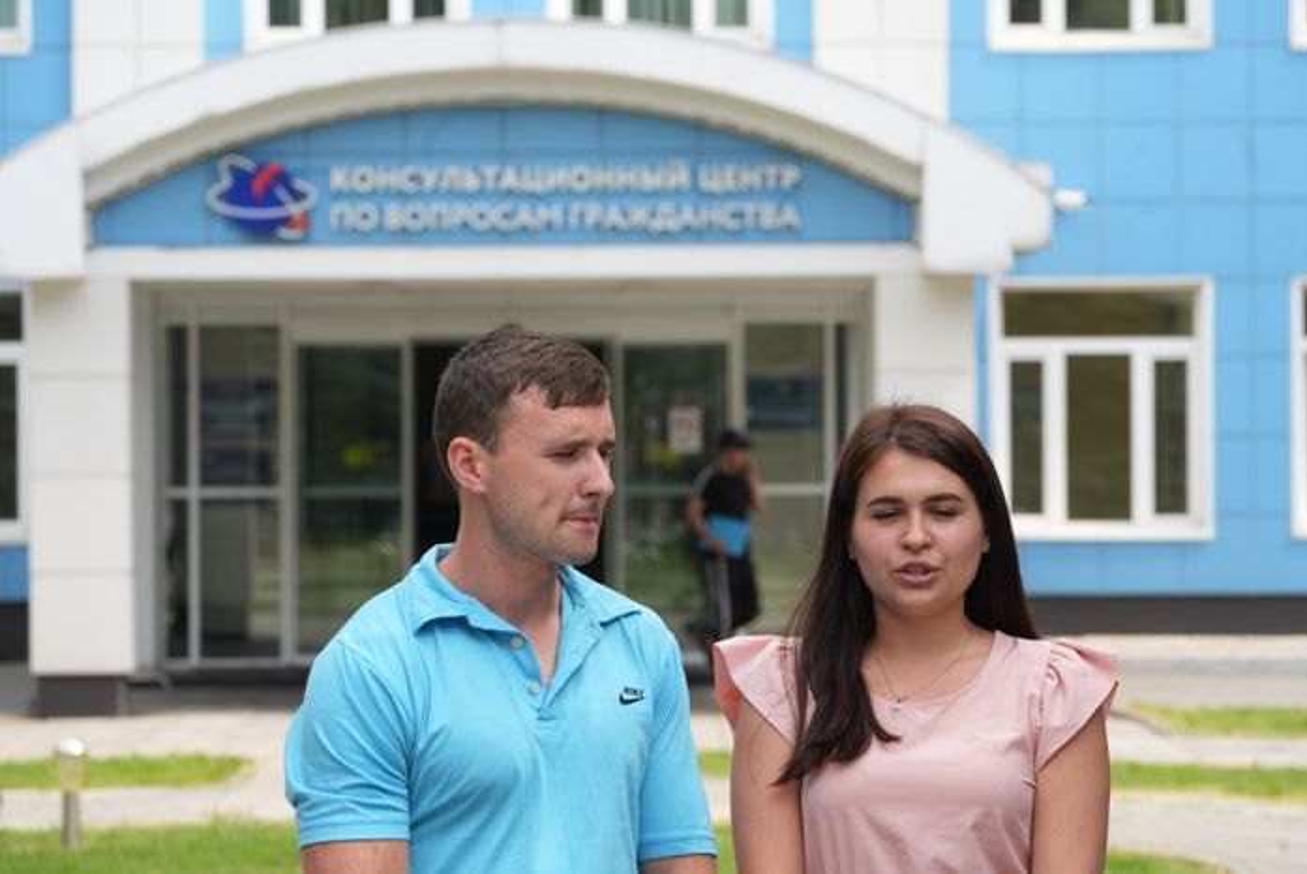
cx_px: 654
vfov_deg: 10.2
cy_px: 437
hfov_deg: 15.2
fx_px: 4905
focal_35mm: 135
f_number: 8
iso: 500
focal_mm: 135
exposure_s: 1/500
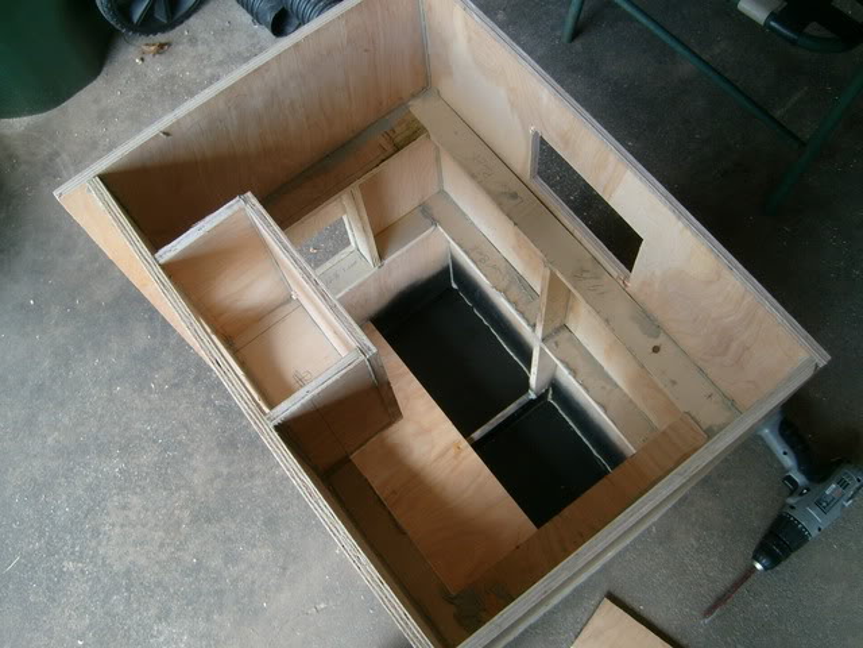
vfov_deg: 40.7
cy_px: 324
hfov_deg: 52.6
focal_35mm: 35
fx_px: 873
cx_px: 432
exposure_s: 1/90
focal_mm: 5.8
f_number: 2.8
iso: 80
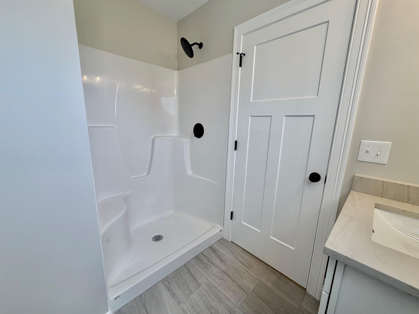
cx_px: 210
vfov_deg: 85.7
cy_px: 157
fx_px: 169
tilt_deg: -11.8
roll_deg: -1.2
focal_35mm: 14
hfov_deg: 102.1
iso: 64
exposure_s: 1/120
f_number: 2.2
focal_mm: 2.22
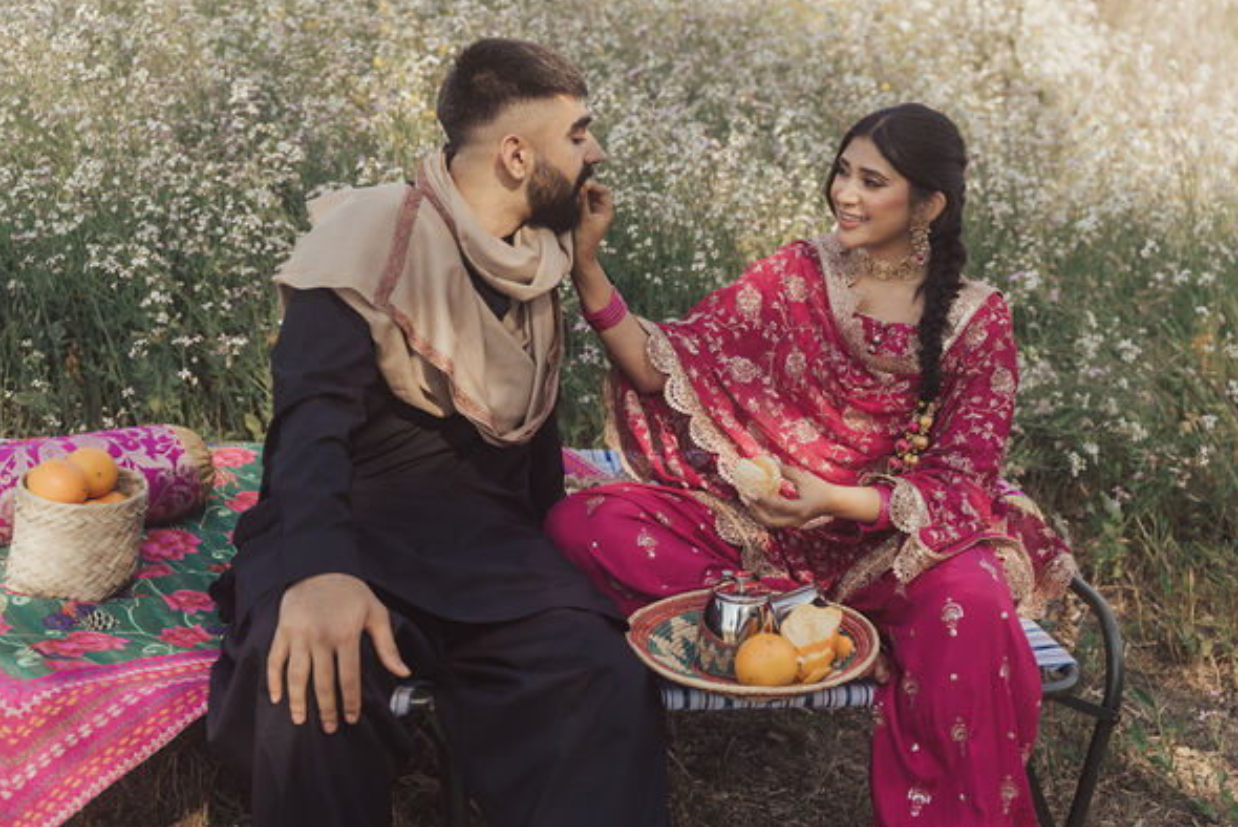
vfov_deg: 31.9
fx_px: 1445
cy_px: 403
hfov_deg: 46.4
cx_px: 650
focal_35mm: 42
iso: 125
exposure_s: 1/500
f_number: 2.8
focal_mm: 36.7
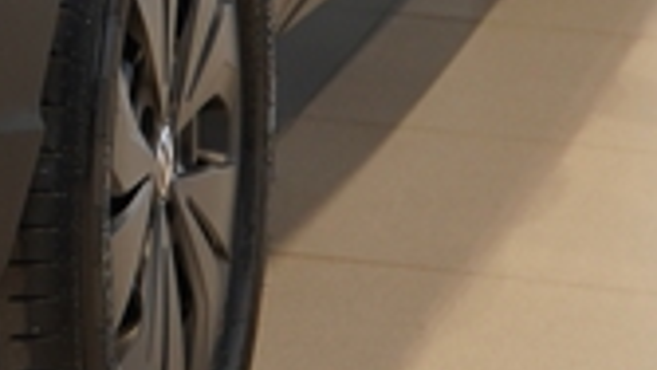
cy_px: -392
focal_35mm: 260
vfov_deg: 4.6
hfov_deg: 7.9
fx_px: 4534
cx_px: -720
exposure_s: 1/50
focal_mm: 27
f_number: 2.8
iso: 160
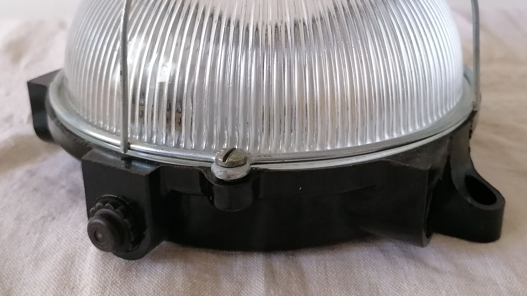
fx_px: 615
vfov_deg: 26.9
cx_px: 286
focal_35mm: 44
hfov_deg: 46.4
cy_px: 94
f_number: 1.8
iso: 320
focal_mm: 4.75
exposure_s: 1/33.3
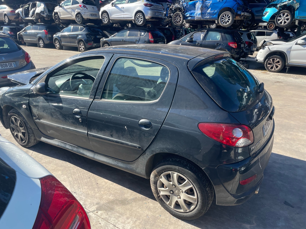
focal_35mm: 26
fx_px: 230
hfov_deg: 67.3
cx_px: 153
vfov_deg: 53.1
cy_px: 114
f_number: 1.6
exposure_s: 1/1033
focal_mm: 4.2
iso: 32
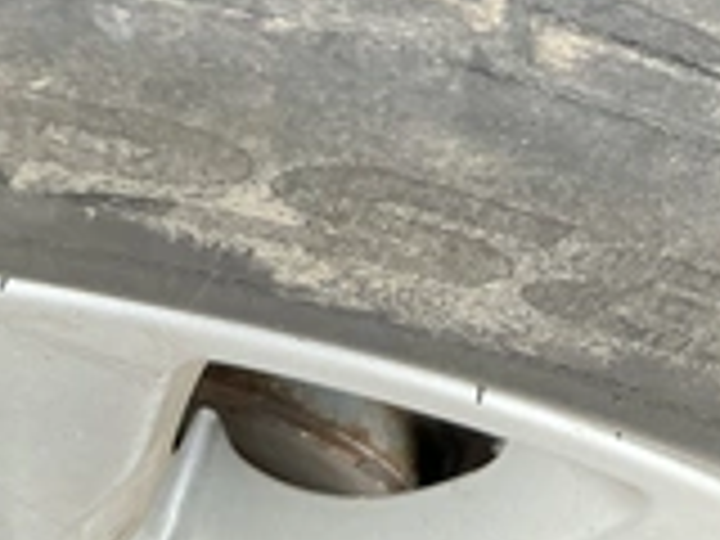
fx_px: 1456
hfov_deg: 27.1
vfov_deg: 19.7
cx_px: 608
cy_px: -108
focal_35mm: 70
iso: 64
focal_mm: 3
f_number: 1.8
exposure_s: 1/98
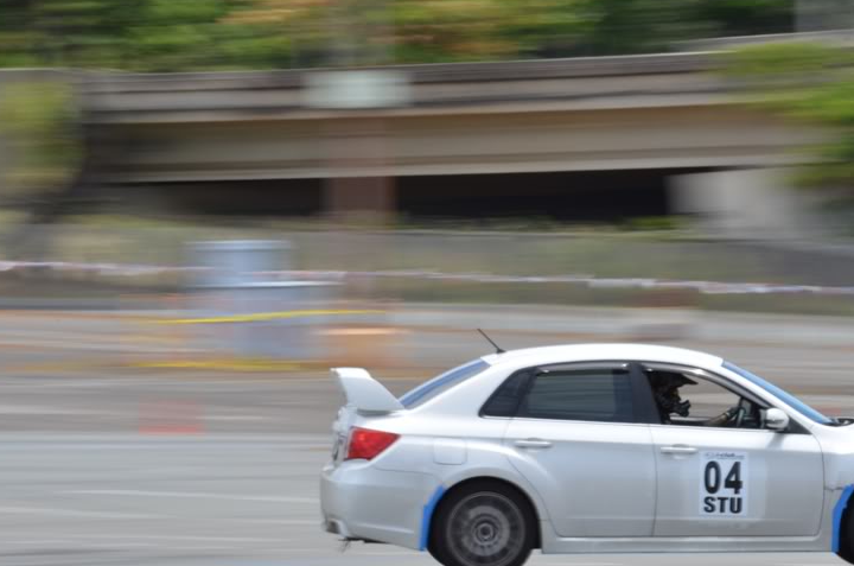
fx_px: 9345
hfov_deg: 5.2
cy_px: 370
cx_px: 594
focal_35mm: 395
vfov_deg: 3.5
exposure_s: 1/30
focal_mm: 185
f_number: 25
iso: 200
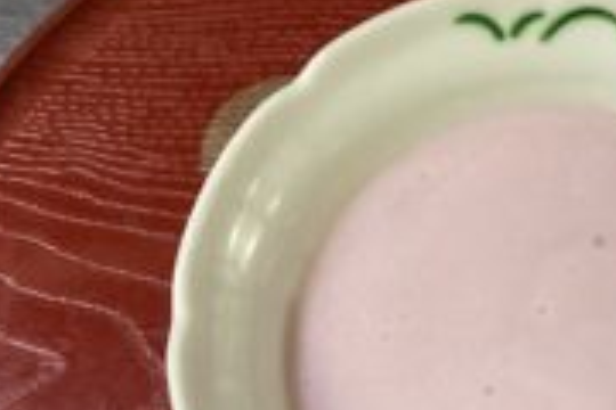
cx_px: 542
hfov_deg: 29.0
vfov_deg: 20.1
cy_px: 330
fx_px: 1146
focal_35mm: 67
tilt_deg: -72.6
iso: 200
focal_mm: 3.3
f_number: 2.4
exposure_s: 1/60
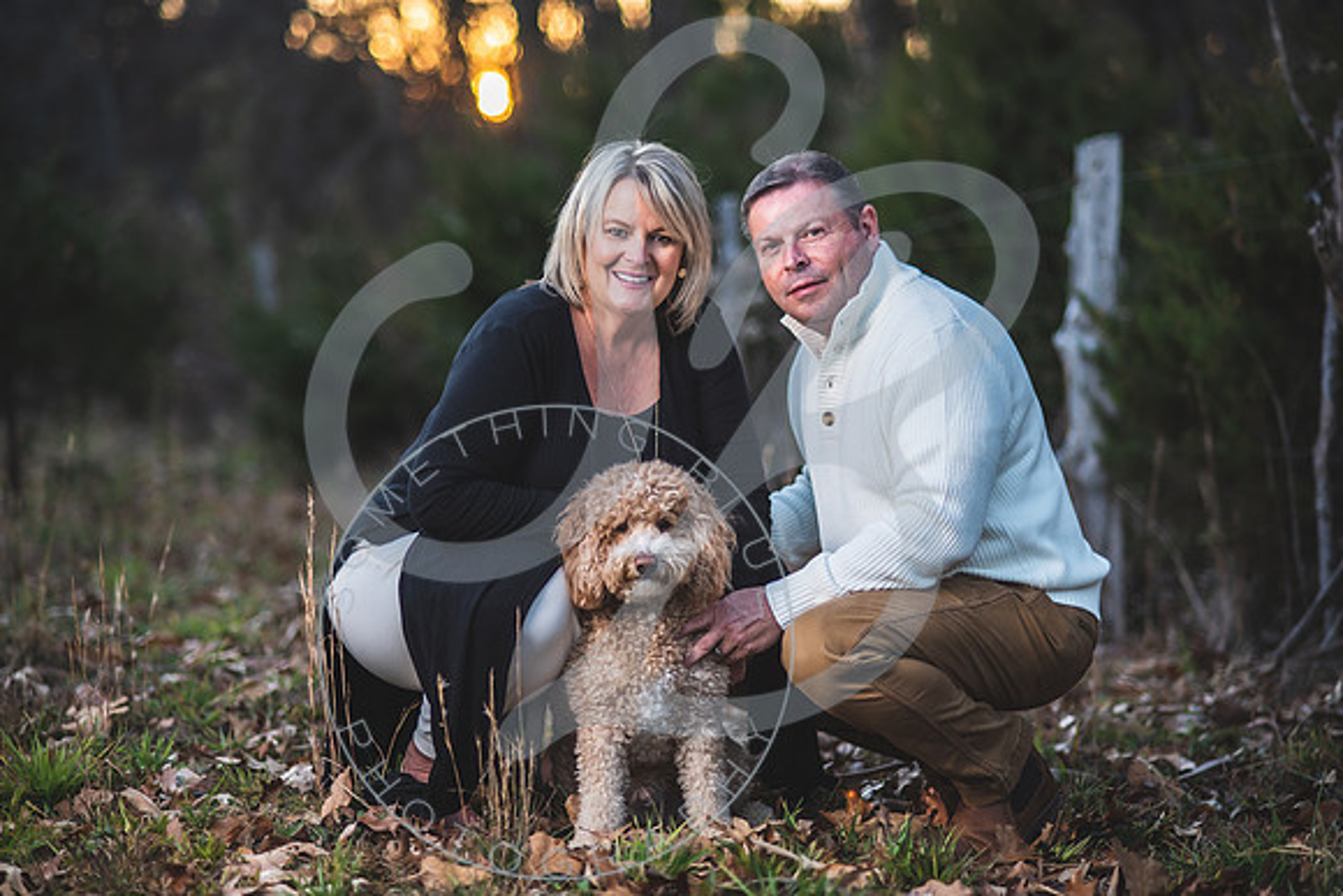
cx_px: 672
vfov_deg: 16.1
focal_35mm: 85
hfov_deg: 23.9
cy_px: 448
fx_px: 3172
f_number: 1.8
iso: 100
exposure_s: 1/200
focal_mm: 85
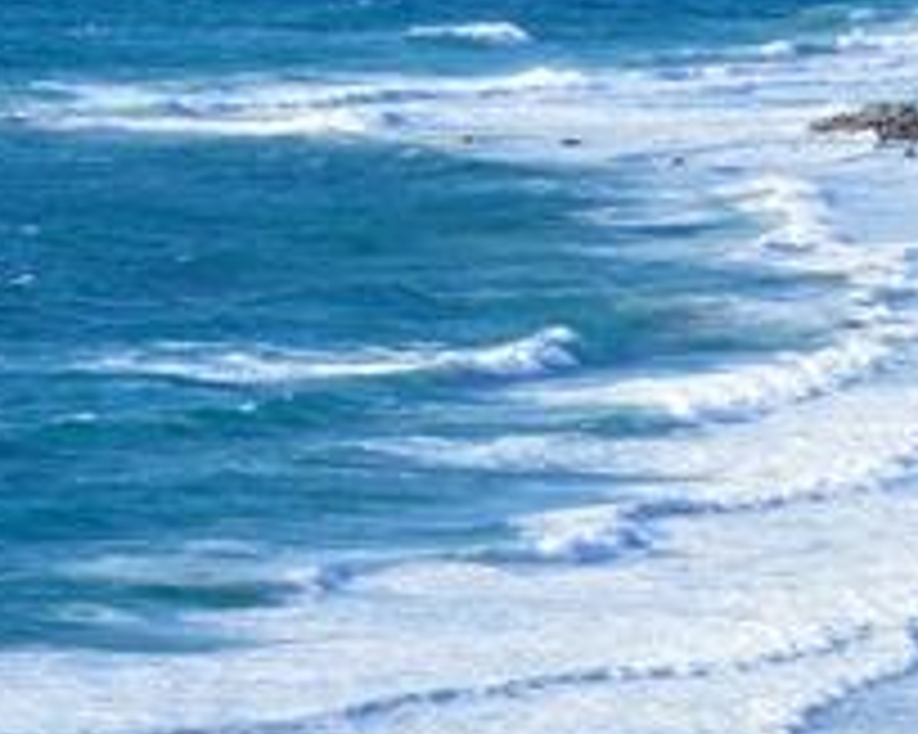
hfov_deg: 3.7
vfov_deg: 2.9
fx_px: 14375
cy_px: 606
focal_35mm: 529
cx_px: -104
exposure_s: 1/500
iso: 400
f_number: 11
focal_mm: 75
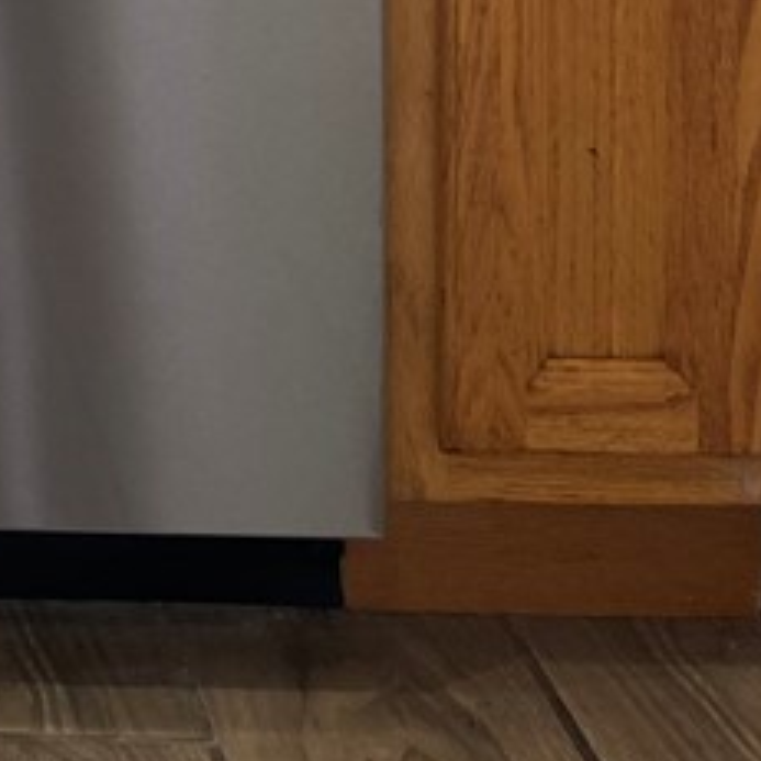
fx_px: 2437
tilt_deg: -7.1
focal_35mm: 98
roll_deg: +2.0
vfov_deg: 15.8
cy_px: -484
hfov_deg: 14.8
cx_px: -735
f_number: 1.6
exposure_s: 1/60
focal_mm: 5.1
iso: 64
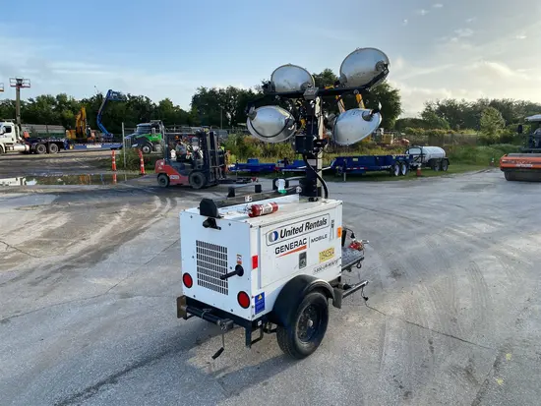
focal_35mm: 26
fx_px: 407
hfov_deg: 67.3
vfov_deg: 53.1
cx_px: 270
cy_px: 203
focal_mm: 4.25
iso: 32
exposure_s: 1/1464
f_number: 1.8
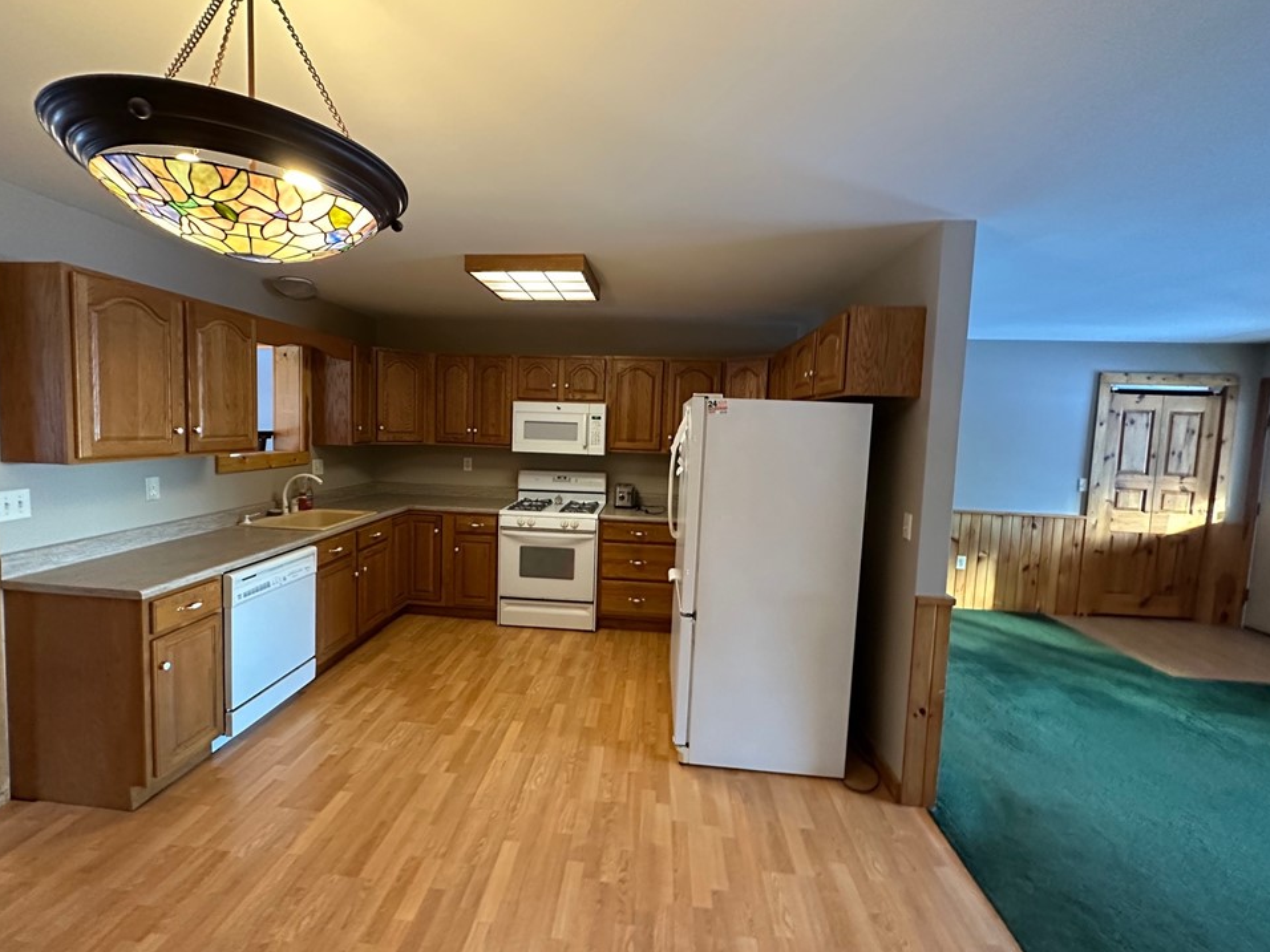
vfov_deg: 81.7
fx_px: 550
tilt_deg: -5.4
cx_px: 604
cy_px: 463
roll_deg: -1.4
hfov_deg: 98.1
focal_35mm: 15
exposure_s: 1/60
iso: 800
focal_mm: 2.22
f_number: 2.2
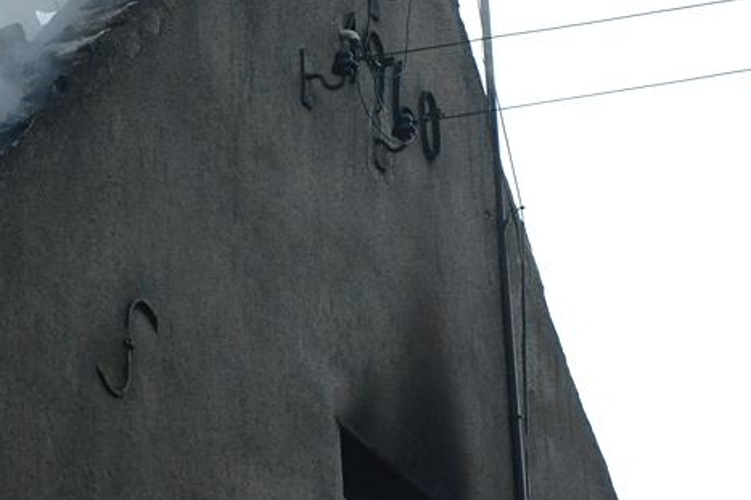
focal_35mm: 191
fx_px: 3983
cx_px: 281
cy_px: 86
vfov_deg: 7.2
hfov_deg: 10.8
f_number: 4.5
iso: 2500
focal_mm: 70
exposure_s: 1/160
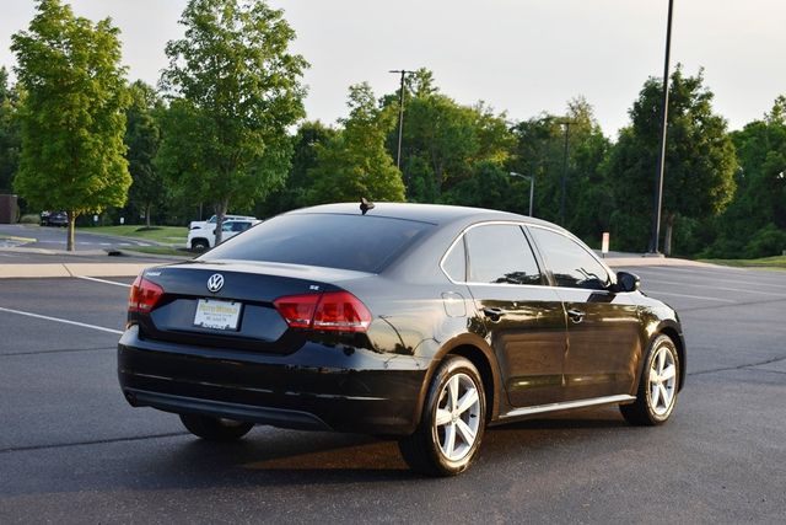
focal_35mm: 68
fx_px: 1474
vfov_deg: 20.2
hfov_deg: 29.9
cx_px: 393
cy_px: 262
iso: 250
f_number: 5.6
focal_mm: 45
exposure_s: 1/250
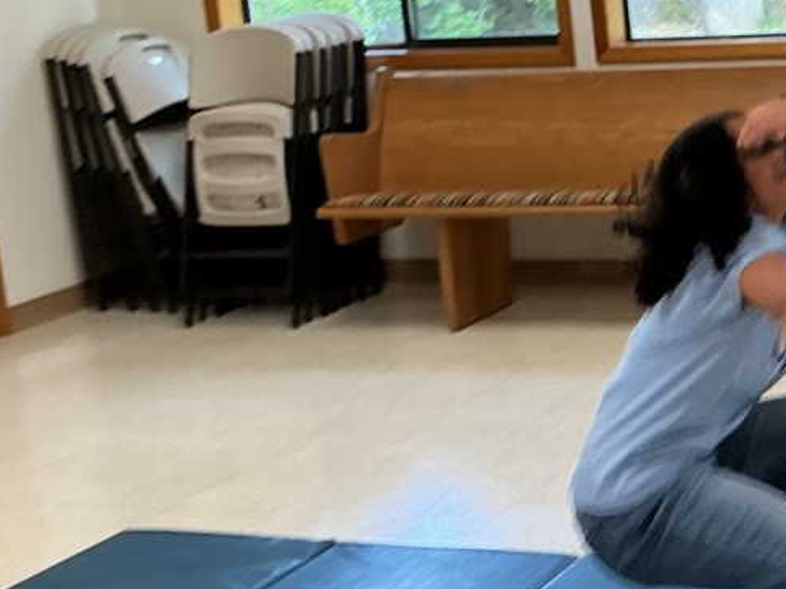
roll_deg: +3.9
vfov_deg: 19.3
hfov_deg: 23.7
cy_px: 208
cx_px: 912
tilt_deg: -13.6
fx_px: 1726
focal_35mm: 76
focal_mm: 3
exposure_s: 1/60
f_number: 1.8
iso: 50
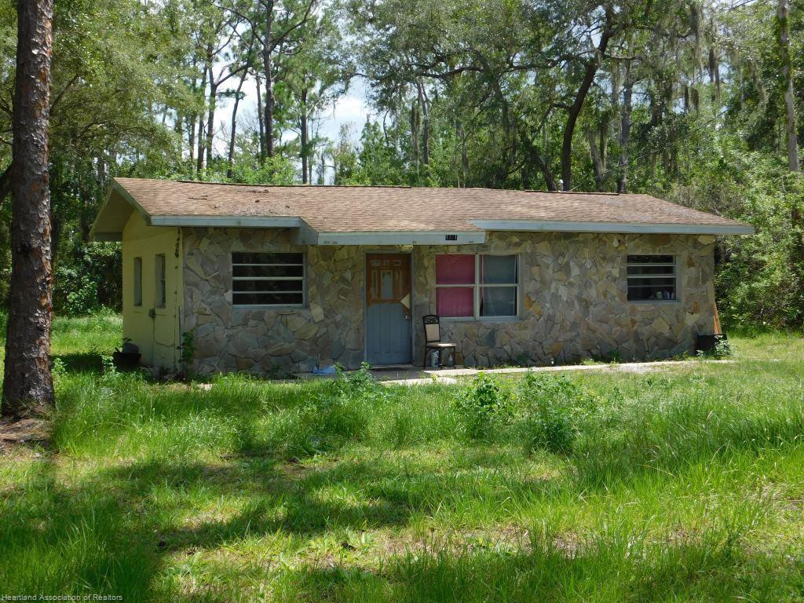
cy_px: 302
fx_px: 1045
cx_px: 402
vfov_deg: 32.2
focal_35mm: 45
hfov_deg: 42.1
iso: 125
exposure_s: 1/640
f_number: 3.7
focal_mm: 8
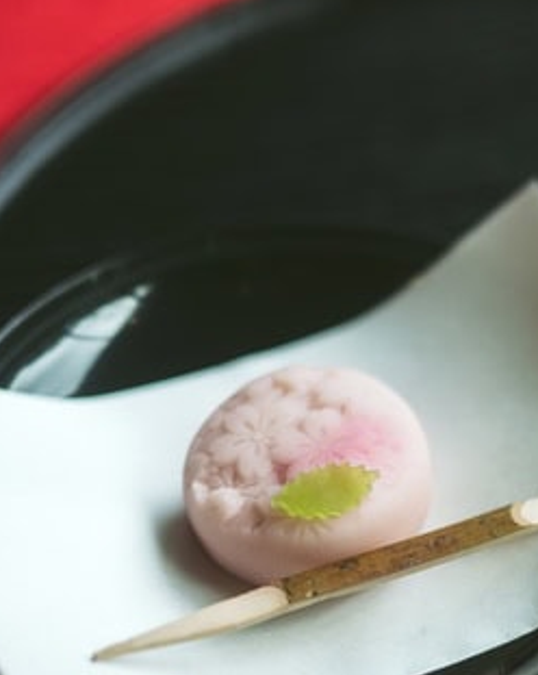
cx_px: 623
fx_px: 2712
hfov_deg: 11.1
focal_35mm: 136
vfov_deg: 14.2
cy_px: 458
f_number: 1.4
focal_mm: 50
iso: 400
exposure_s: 1/1600
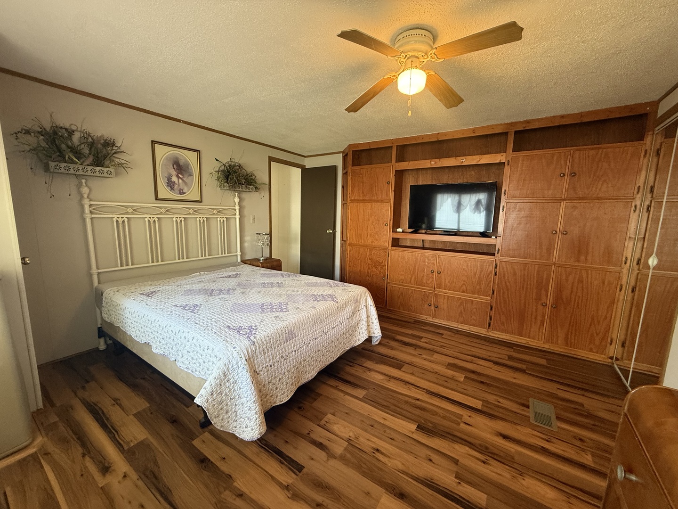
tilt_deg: -7.7
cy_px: 254
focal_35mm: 14
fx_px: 274
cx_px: 339
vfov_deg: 85.7
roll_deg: -1.4
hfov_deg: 102.1
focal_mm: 2.22
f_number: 2.2
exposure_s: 1/60
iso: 250
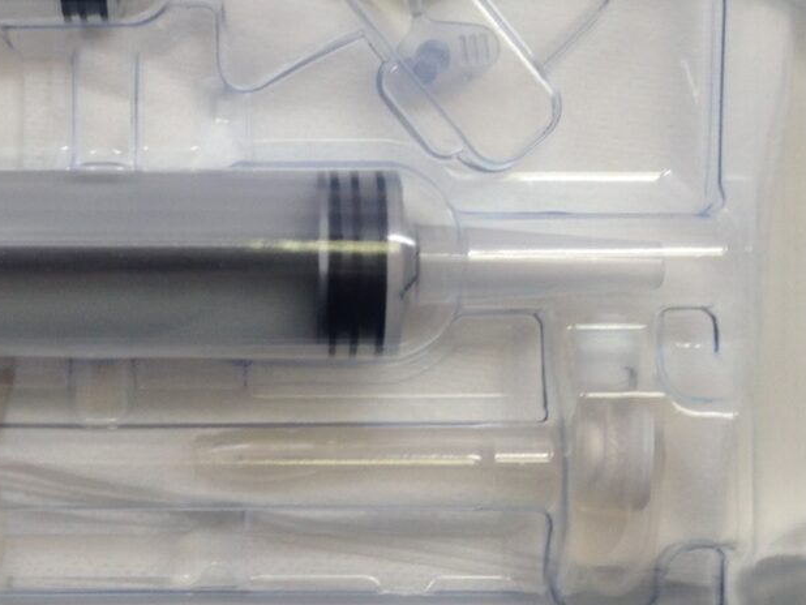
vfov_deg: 18.0
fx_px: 1910
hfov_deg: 23.7
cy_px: 240
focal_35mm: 82
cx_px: 274
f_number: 2.4
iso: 50
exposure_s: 1/60
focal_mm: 4.12
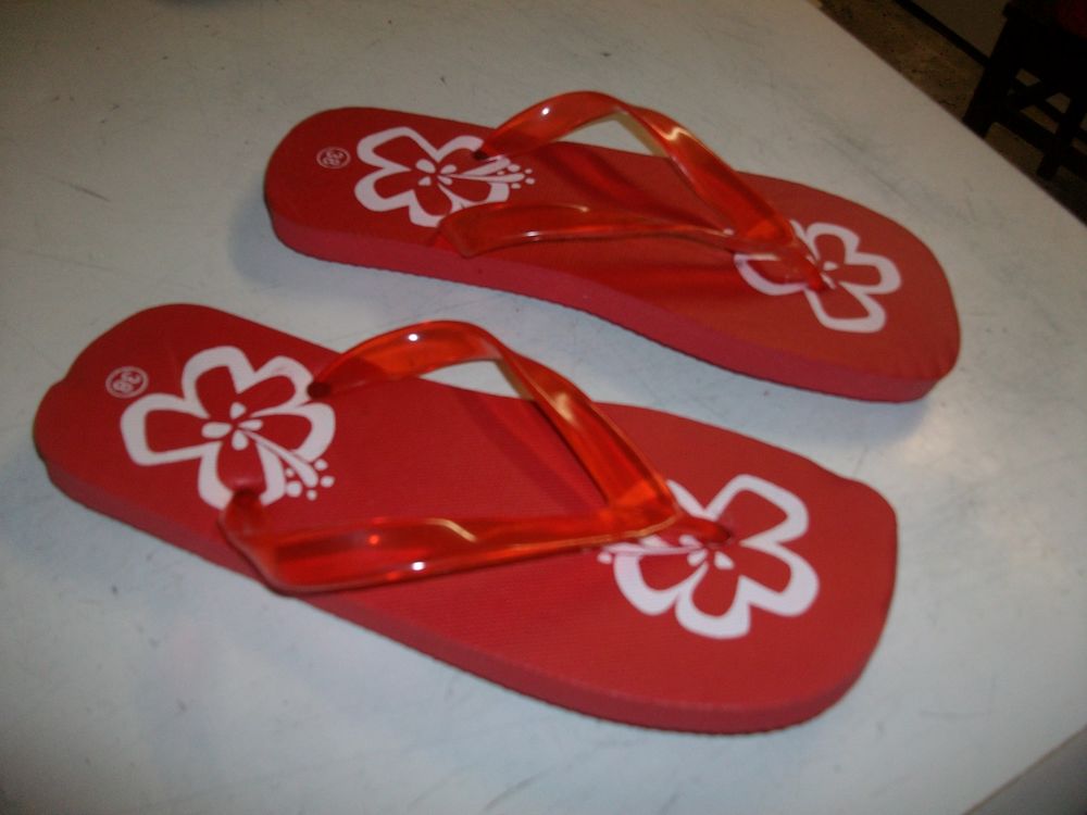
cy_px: 408
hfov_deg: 56.8
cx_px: 544
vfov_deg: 44.2
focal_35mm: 32
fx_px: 1005
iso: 125
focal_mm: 5.7
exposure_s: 1/40
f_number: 2.9
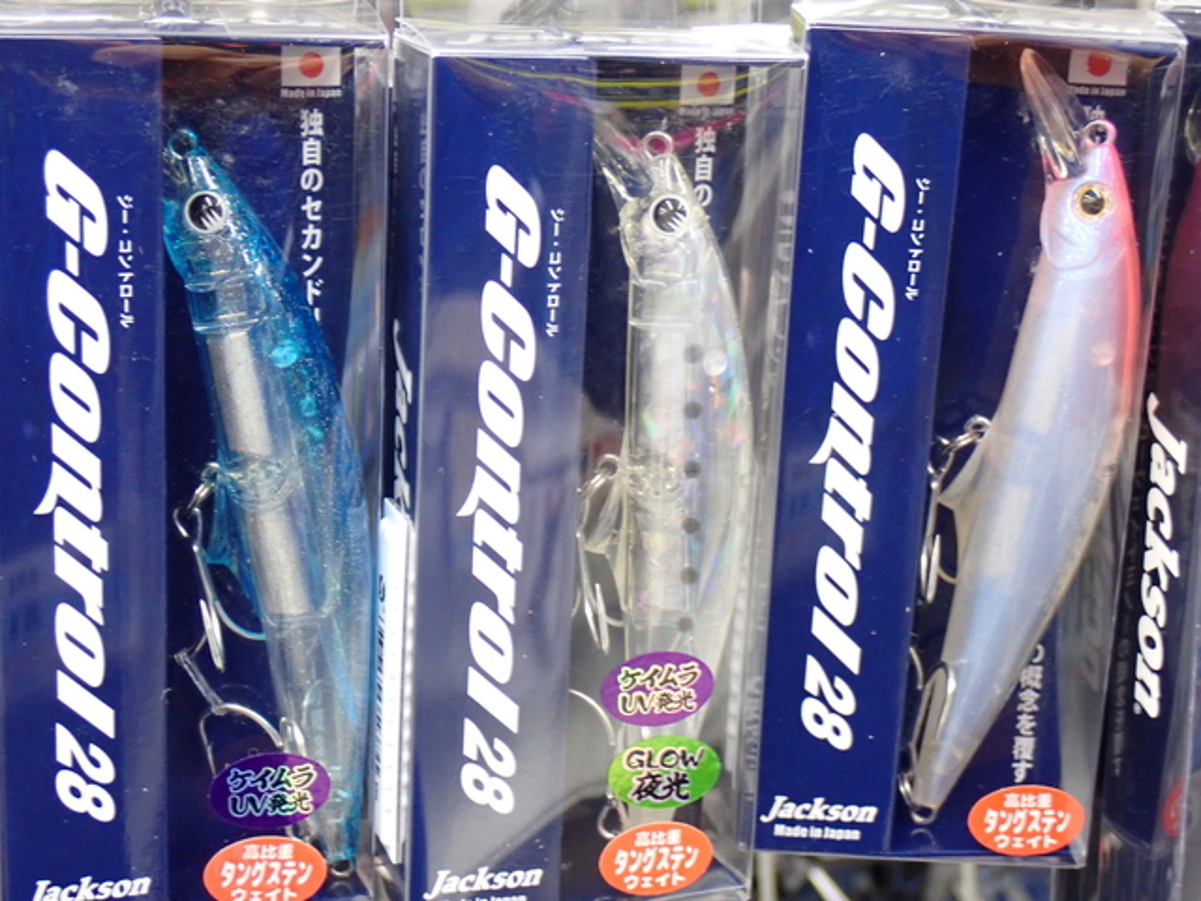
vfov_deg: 21.9
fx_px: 2325
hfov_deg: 29.0
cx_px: 600
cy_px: 450
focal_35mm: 67
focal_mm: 11.88
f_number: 3.8
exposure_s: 1/30
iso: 800
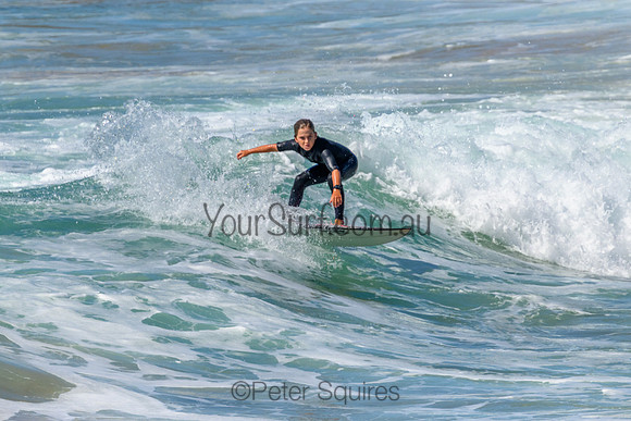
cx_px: 315
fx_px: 19294
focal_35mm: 1101
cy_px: 210
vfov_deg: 1.3
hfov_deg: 1.9
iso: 720
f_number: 11
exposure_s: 1/2000
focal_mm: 800
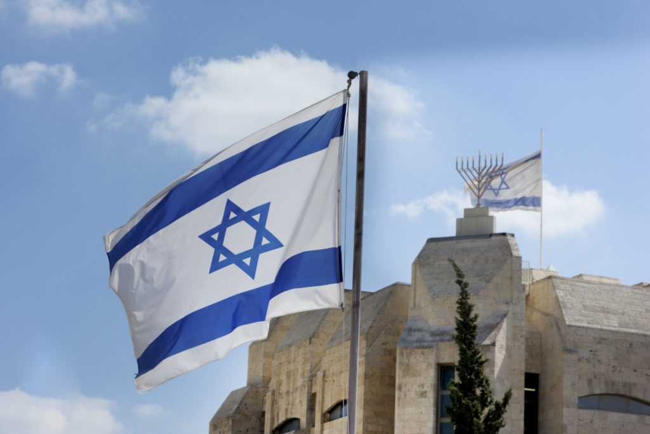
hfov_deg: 20.0
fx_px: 1842
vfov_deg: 13.4
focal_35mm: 102
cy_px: 217
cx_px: 325
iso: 400
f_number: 13
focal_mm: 102
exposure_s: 1/1000
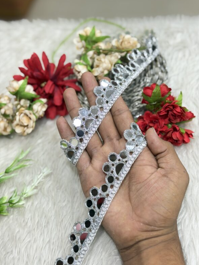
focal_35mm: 49
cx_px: 101
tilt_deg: -55.4
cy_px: 131
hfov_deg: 29.7
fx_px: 376
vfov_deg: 38.9
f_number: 1.78
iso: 50
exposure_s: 1/121
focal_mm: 6.76
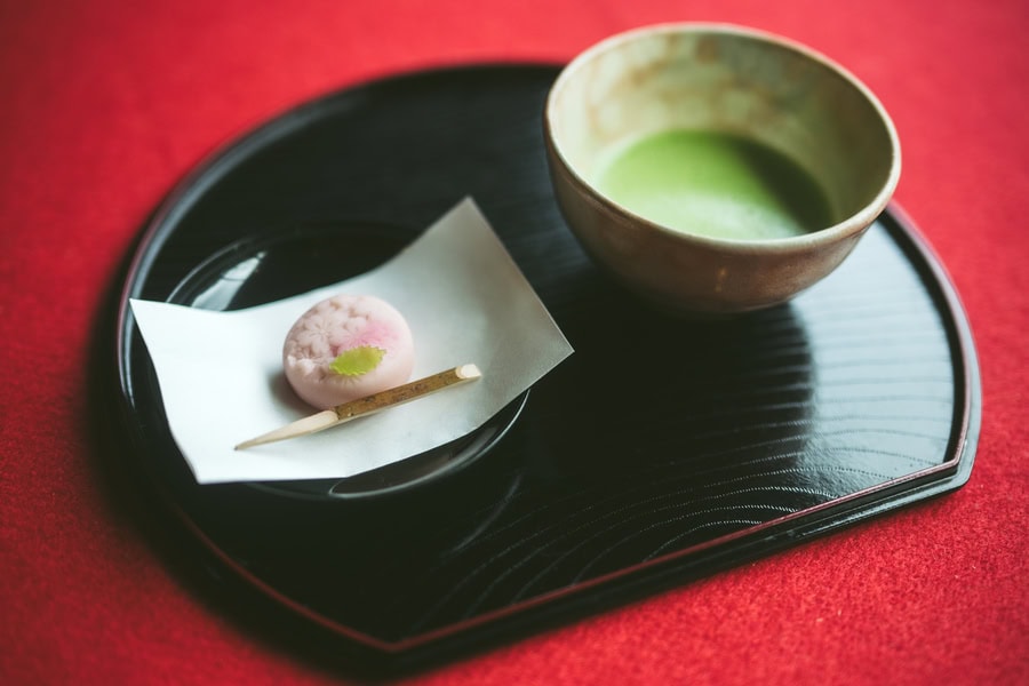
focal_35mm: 50
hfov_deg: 39.6
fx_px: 1429
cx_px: 514
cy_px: 343
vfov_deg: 27.0
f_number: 1.4
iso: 400
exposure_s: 1/1600
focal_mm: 50
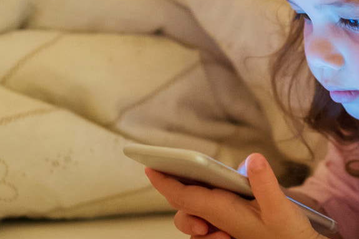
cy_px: 22
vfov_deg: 7.7
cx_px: 335
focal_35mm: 178
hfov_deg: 11.5
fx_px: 1774
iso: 3200
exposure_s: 1/100
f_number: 2.8
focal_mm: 50
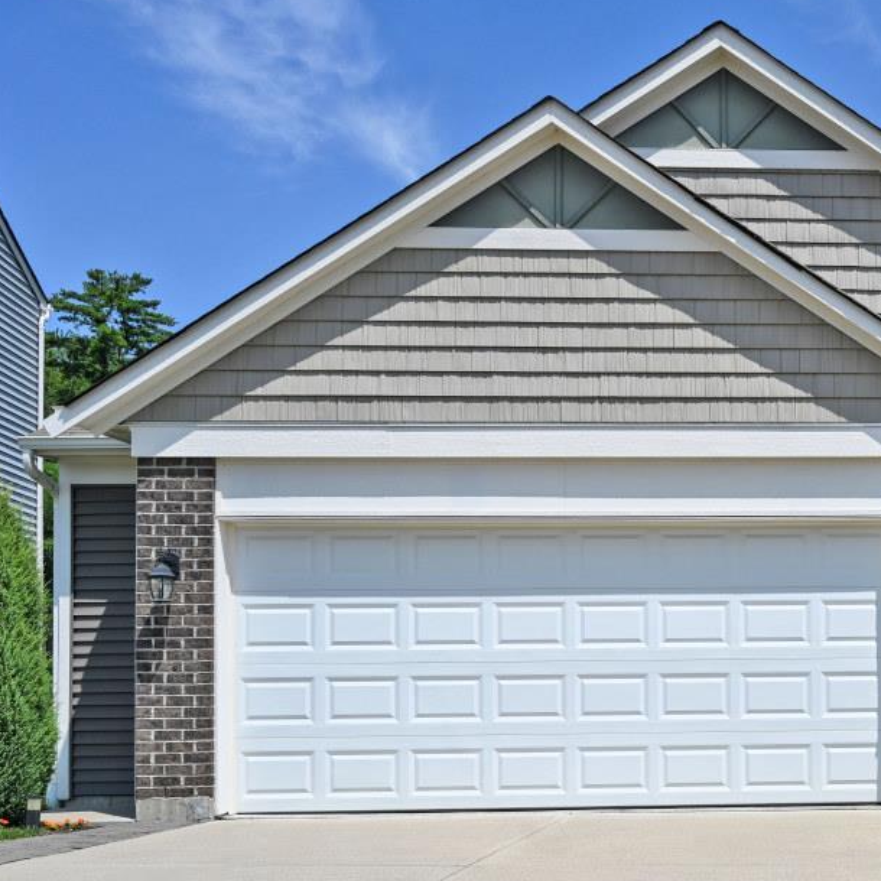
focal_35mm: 47
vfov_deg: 35.3
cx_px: 981
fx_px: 1355
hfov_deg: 31.7
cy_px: 656
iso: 100
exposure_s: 1/500
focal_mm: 22.5
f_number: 8
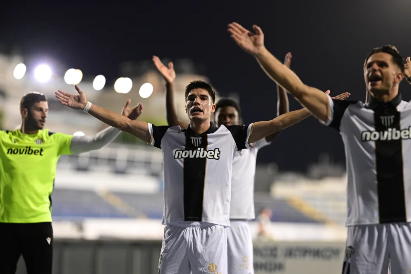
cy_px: 137
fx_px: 1541
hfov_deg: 15.2
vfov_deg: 10.2
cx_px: 206
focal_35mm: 135
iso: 2000
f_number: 1.8
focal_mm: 135
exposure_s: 1/800
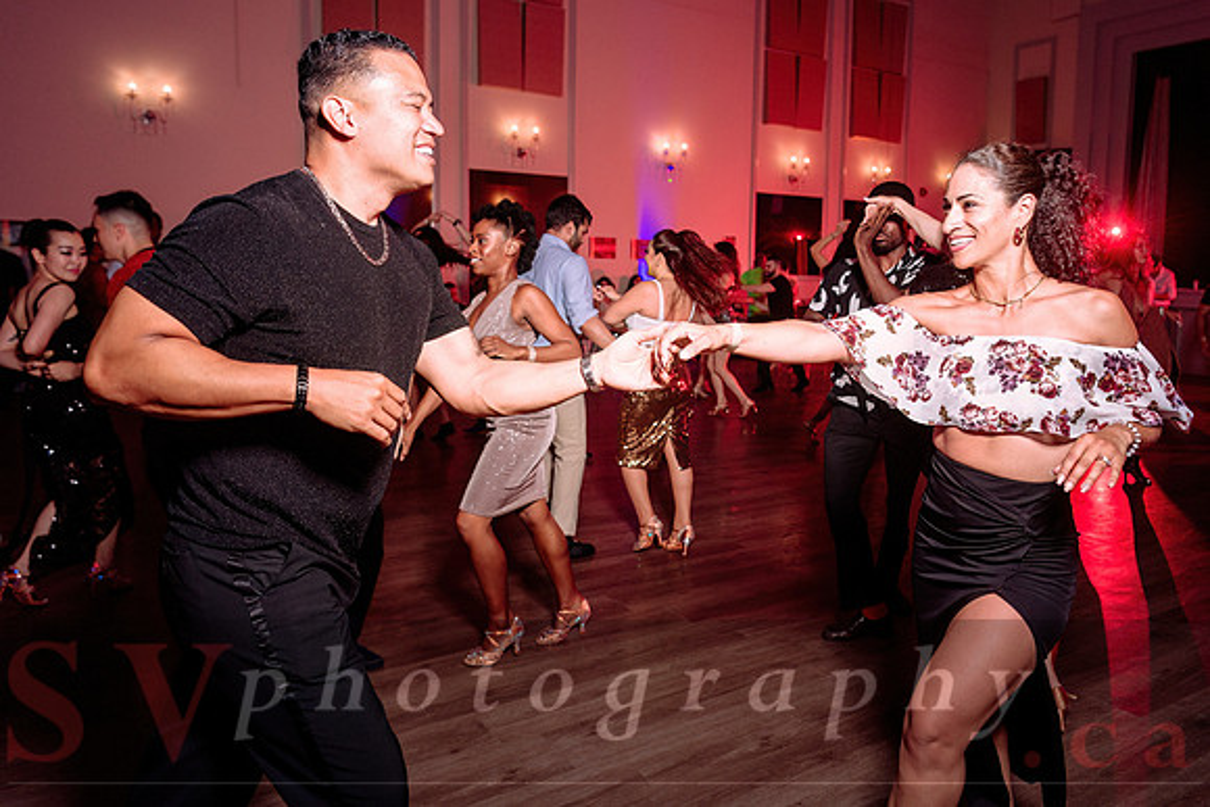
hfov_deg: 66.7
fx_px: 915
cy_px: 349
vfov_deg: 47.5
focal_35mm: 27
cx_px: 686
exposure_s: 1/100
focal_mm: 24
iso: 800
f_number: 3.2
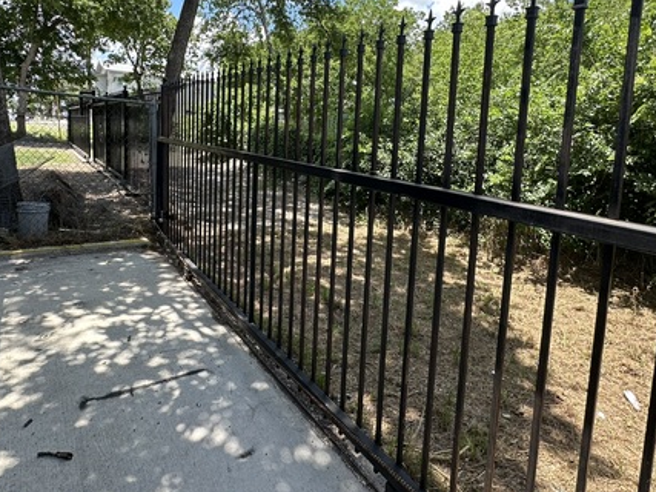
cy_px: 169
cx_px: 300
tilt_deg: -4.5
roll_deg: -2.5
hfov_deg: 78.8
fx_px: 398
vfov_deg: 62.1
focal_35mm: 21
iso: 40
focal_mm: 2.22
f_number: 2.2
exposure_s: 1/329
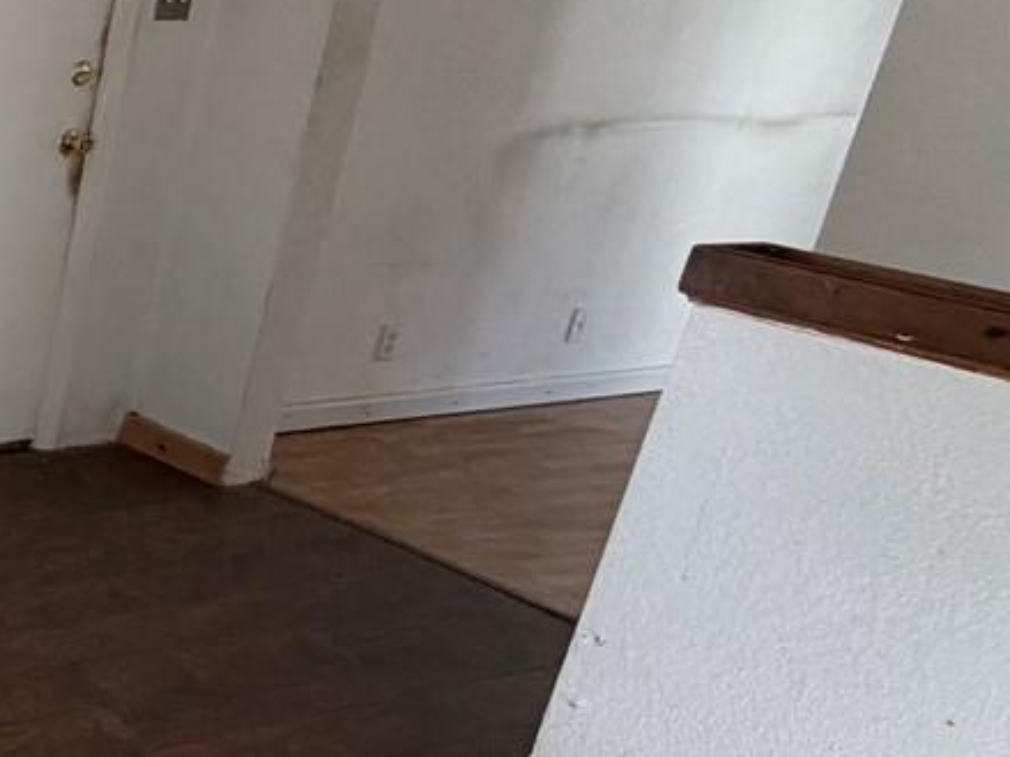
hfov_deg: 26.3
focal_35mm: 51
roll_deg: -2.6
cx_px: -536
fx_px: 1488
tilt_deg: -20.3
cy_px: 407
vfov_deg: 28.5
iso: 320
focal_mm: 2.22
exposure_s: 1/113
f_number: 2.2
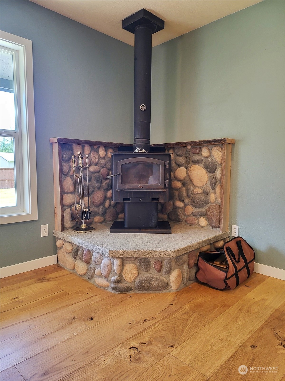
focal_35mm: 24
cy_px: 190
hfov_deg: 56.8
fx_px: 263
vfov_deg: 71.6
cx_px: 142
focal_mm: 5
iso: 250
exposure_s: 1/120
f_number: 1.8
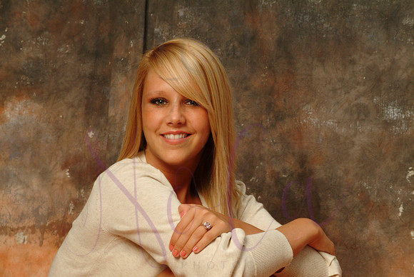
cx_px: 207
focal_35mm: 218
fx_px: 2504
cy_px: 138
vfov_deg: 6.3
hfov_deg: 9.5
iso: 400
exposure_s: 1/125
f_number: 11
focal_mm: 145
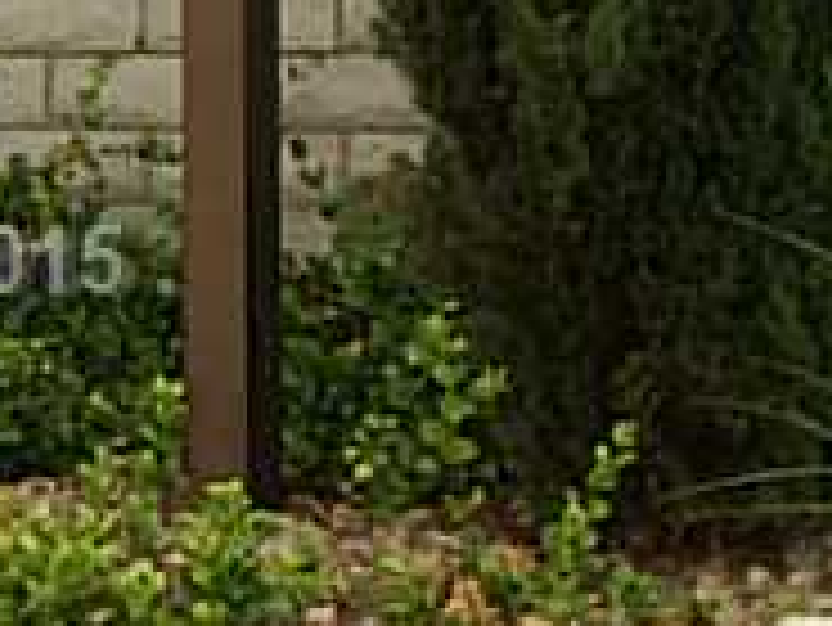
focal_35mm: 125
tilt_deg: +0.1
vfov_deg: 11.9
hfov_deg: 15.3
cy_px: 263
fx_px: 3006
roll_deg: +0.4
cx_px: -133
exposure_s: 1/441
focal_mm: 4.15
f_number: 2.2
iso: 32
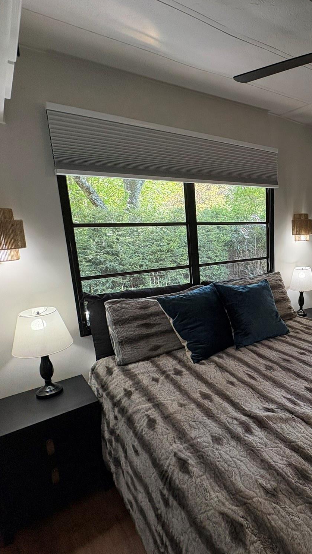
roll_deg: +0.1
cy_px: 282
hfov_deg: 47.7
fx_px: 309
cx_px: 286
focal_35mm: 21
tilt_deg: -11.1
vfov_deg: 83.8
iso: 160
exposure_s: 1/120
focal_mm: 2.22
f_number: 2.2
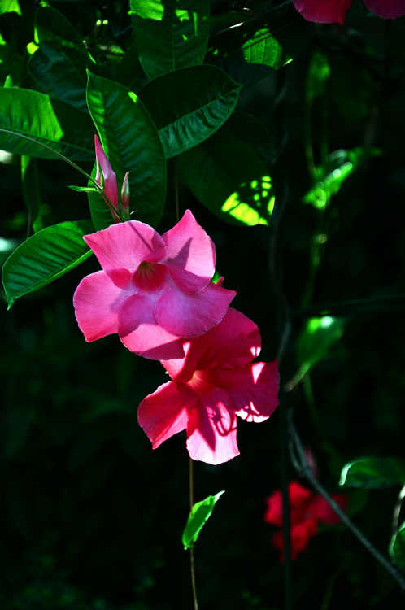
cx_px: 202
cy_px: 305
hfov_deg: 9.3
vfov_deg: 14.0
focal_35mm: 147
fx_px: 2487
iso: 250
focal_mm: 98
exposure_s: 1/100
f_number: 5.6
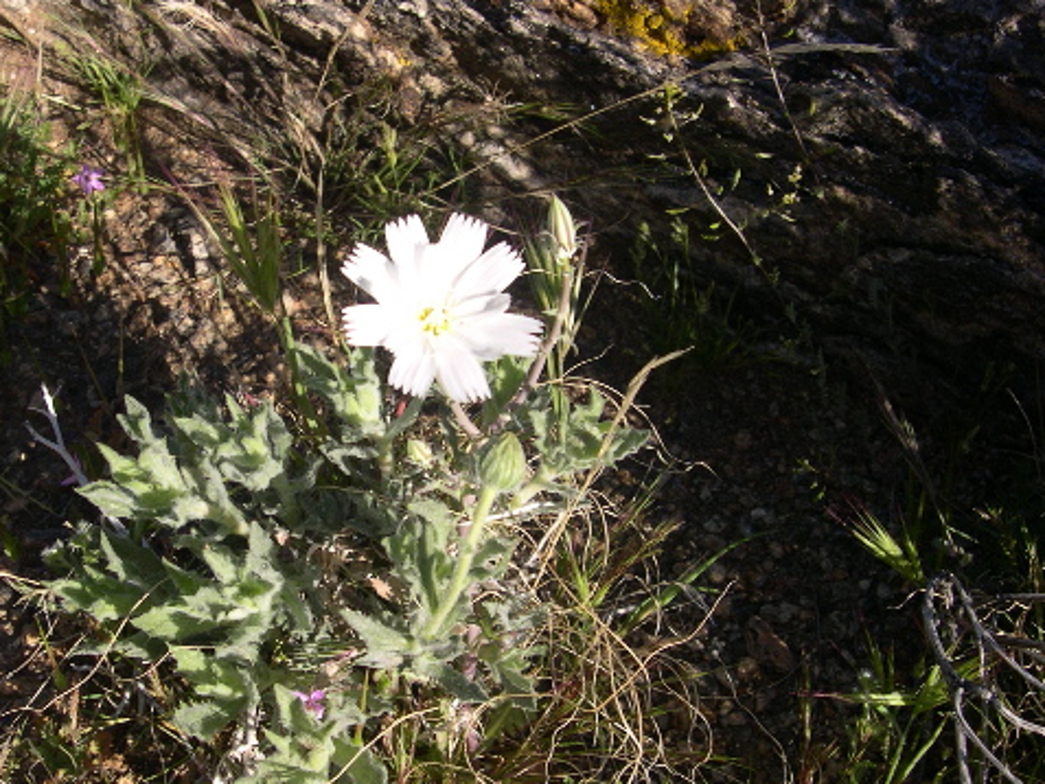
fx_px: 1540
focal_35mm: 51
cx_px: 368
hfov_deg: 37.2
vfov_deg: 28.6
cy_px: 410
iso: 100
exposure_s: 1/166
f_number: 7.6
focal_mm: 8
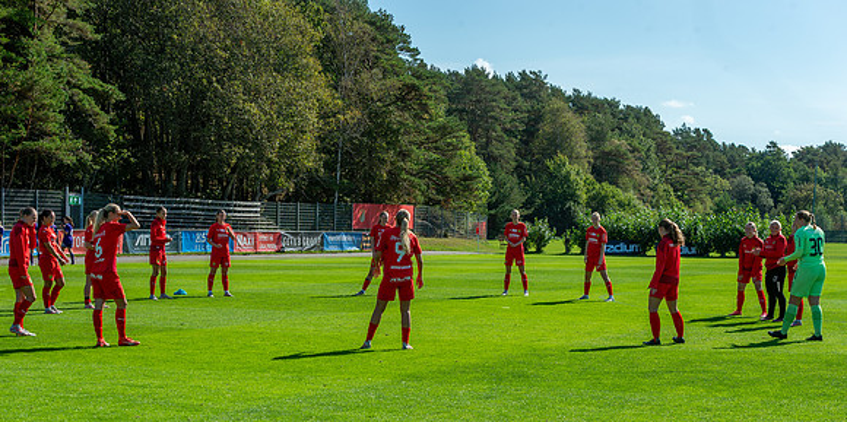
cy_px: 279
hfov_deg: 28.8
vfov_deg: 14.5
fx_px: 1652
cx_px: 423
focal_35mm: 76
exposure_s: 1/400
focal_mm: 70
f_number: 9
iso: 100
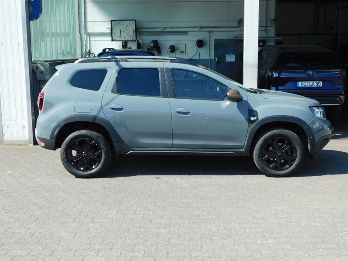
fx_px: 452
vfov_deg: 32.2
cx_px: 174
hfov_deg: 42.1
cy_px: 130
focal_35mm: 45
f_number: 3.7
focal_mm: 8
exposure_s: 1/400
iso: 125
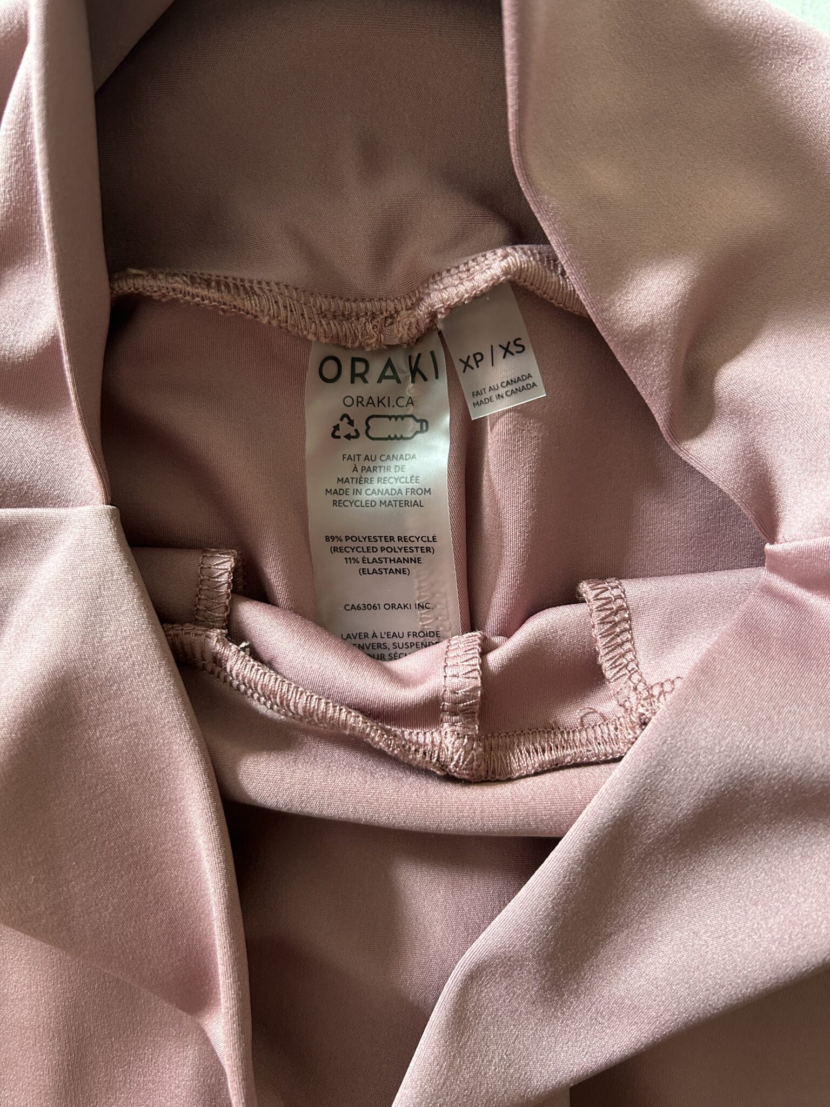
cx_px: 415
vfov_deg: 67.3
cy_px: 554
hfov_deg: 53.1
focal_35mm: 26
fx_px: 831
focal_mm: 5.7
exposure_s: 1/60
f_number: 1.5
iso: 200
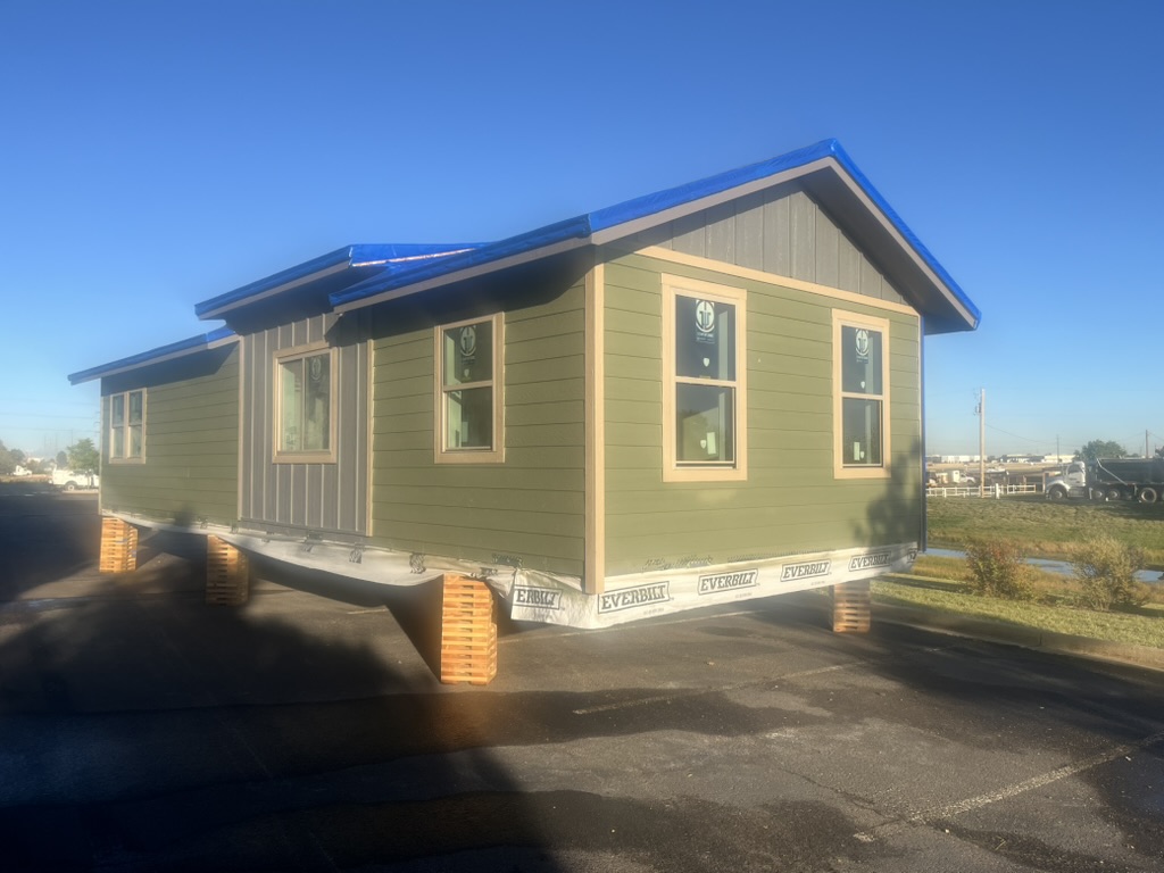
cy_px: 436
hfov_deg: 67.3
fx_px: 874
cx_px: 582
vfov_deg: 53.1
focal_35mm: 26
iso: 50
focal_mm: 5.1
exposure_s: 1/2571
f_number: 1.6
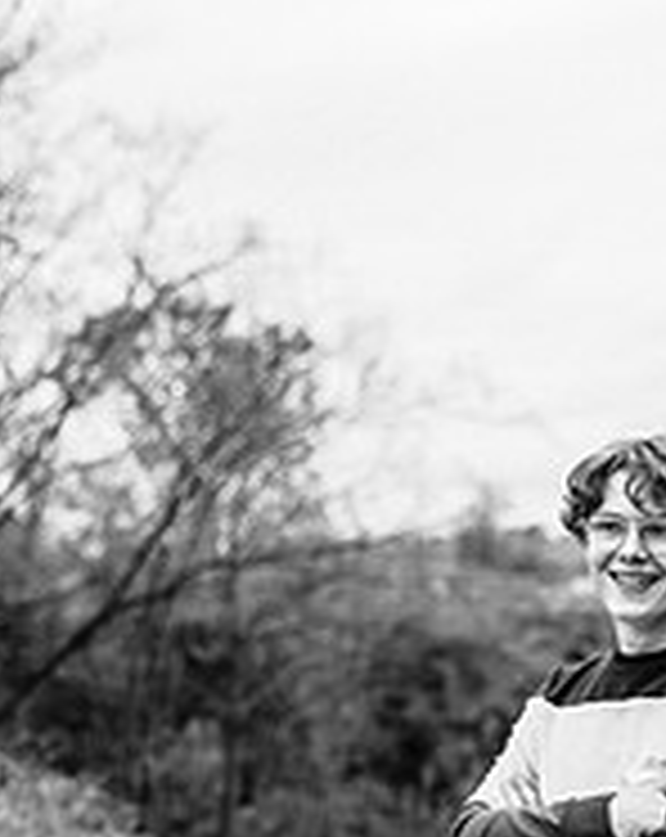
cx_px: 608
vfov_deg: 14.2
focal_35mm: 132
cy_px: 1004
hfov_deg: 11.6
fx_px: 3263
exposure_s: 1/500
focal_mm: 58
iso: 250
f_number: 2.8
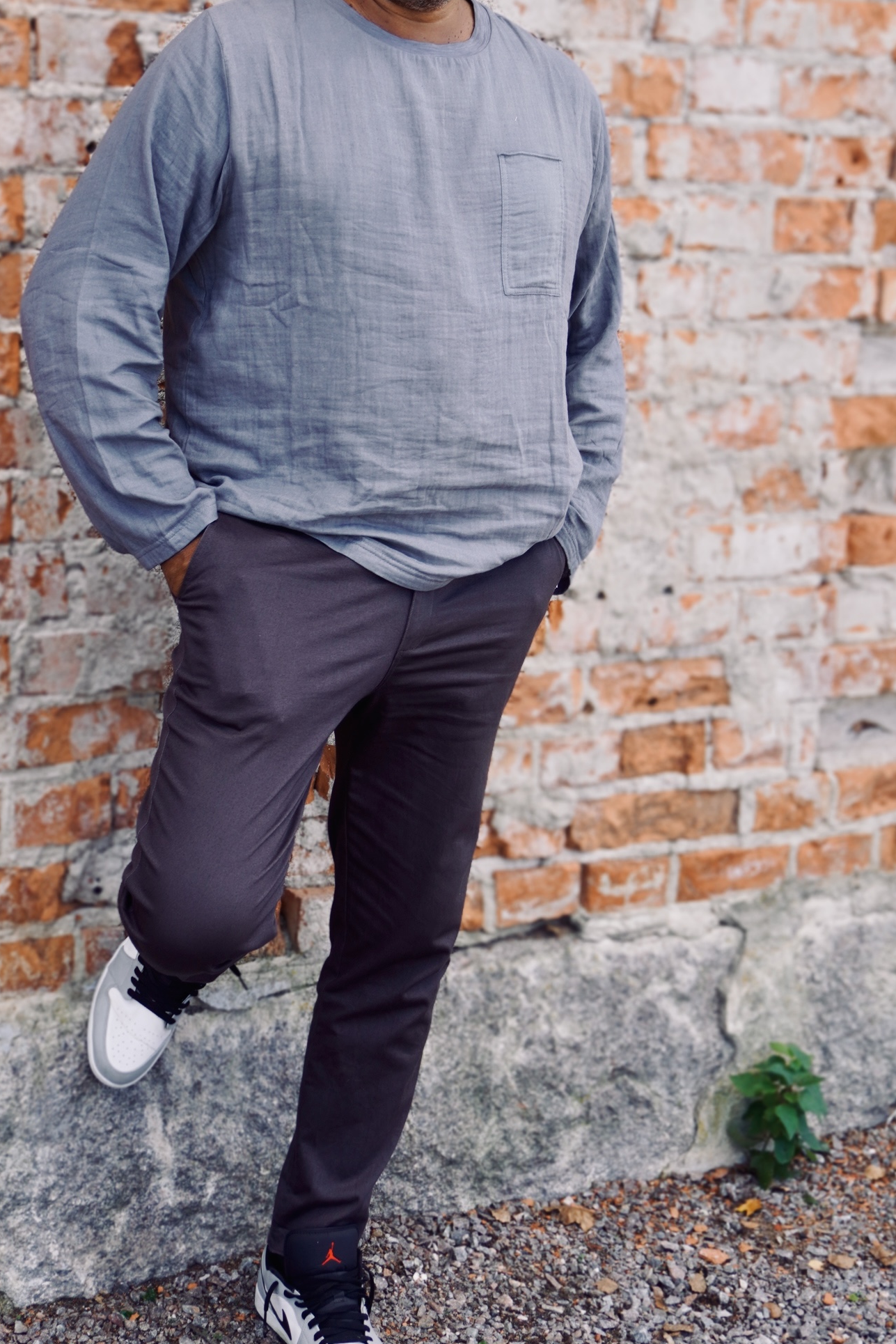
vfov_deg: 32.5
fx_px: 2301
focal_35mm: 62
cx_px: 329
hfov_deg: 22.0
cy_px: 591
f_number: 5
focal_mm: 31
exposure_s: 1/160
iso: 125
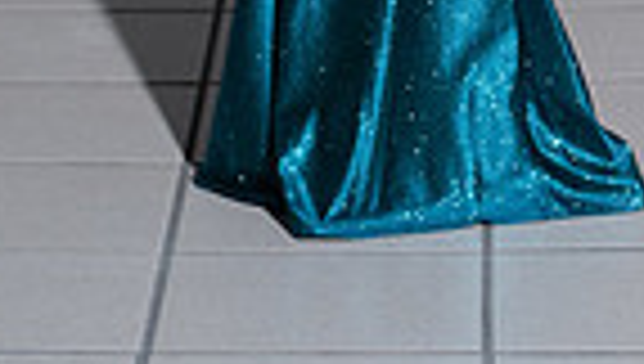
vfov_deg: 4.4
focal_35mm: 270
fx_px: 4618
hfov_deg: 8.0
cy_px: -611
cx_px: 356
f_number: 5
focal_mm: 82
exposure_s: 1/160
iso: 1250
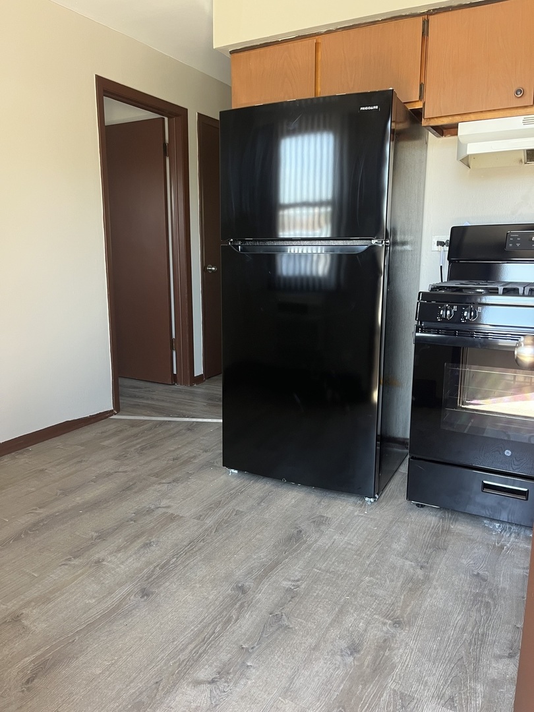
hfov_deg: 53.1
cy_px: 356
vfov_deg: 67.3
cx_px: 267
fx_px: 535
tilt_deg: -14.0
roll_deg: -0.2
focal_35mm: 26
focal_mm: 5.1
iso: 125
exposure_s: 1/68
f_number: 1.6
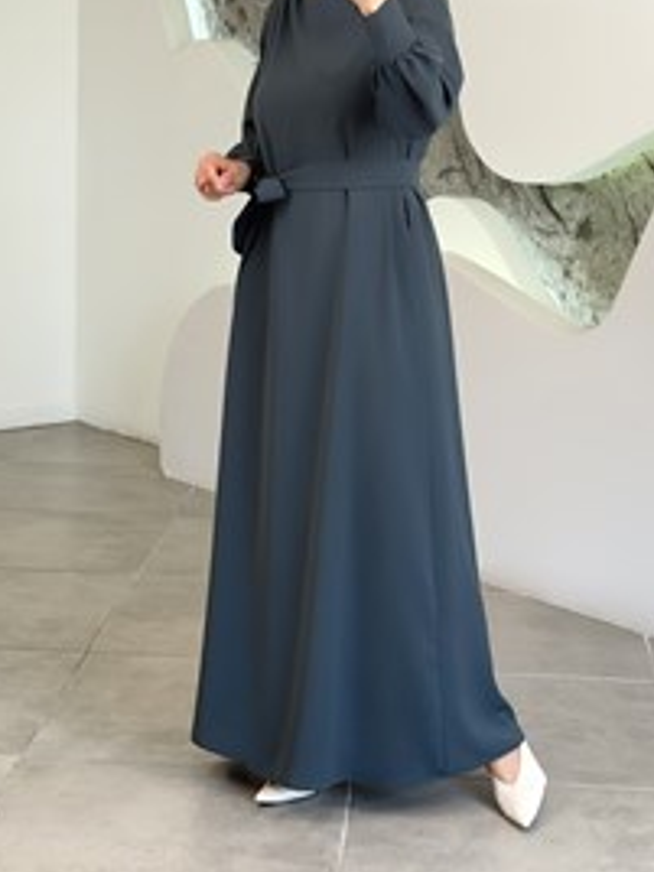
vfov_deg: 26.0
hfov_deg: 19.9
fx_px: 1864
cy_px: 216
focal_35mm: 74
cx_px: 329
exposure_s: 1/121
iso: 50
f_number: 1.78
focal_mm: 6.76
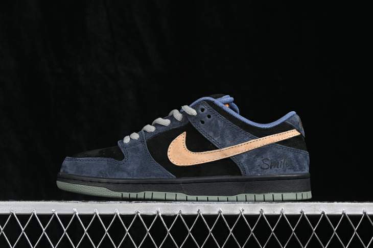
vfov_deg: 18.2
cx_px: 186
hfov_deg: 27.0
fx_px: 777
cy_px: 124
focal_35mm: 75
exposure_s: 1/60
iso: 160
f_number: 6.3
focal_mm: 50
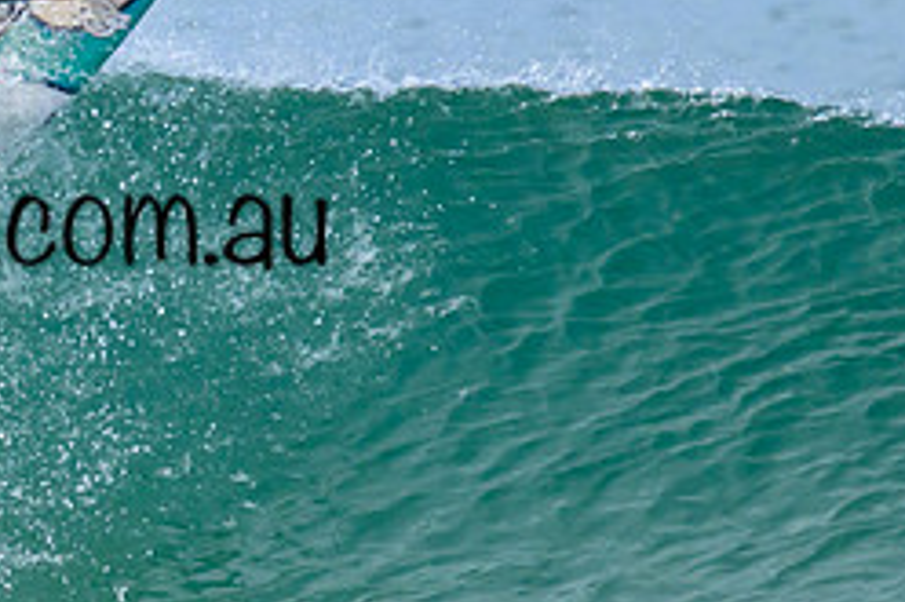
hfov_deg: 0.8
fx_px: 64512
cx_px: -194
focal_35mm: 2568
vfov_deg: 0.5
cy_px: 30
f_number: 11
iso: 1400
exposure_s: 1/2000
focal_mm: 800
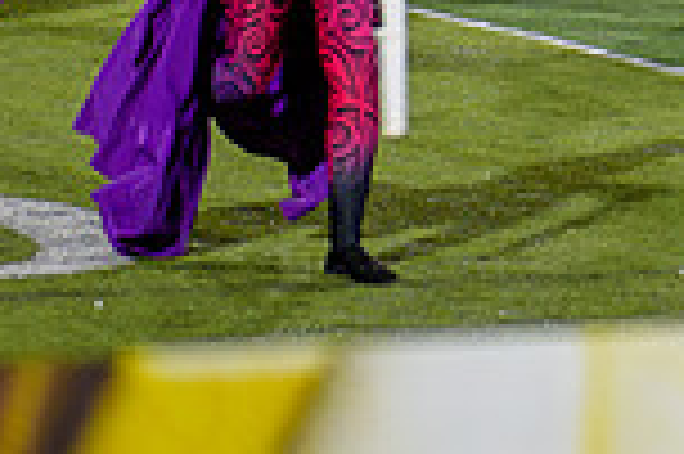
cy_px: -258
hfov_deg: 7.6
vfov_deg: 5.1
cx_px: 1048
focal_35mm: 267
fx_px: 5067
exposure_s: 1/400
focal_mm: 70
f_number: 2.8
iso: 1800
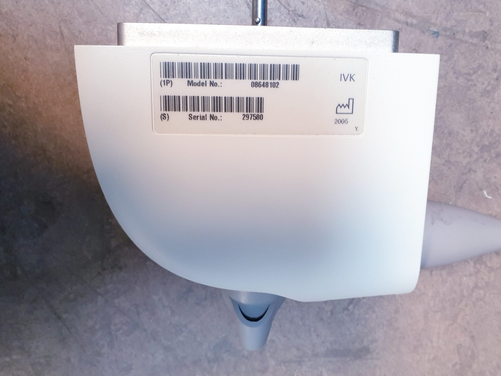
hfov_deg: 59.9
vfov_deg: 46.7
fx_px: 434
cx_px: 267
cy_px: 169
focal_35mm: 30
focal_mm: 4.3
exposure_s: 1/50
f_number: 2.4
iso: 200
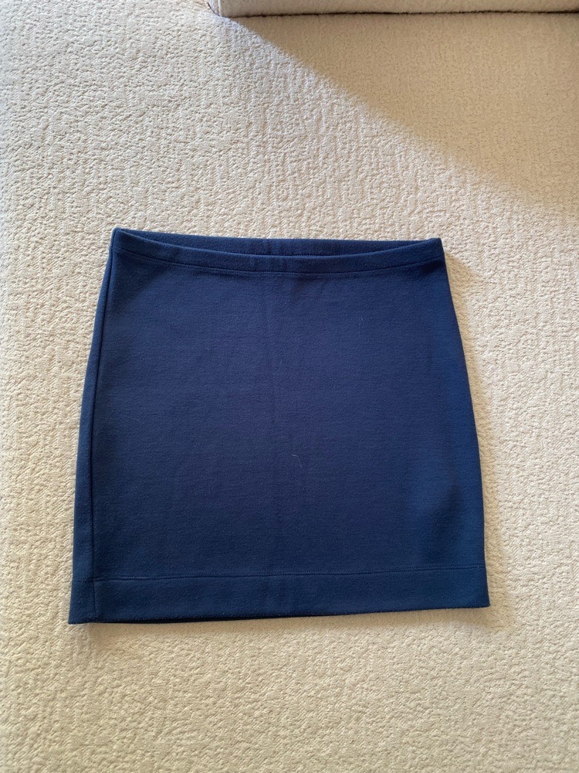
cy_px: 386
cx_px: 290
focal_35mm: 26
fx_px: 580
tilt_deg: -79.5
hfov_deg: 53.1
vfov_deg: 67.3
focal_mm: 4.25
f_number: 1.8
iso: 125
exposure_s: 1/121
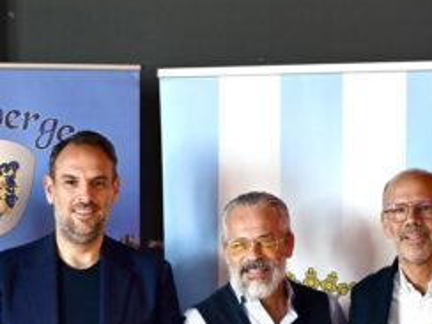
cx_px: 78
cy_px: 336
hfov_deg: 15.5
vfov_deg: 11.6
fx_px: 1572
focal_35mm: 126
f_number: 4
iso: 1250
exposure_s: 1/60
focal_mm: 46
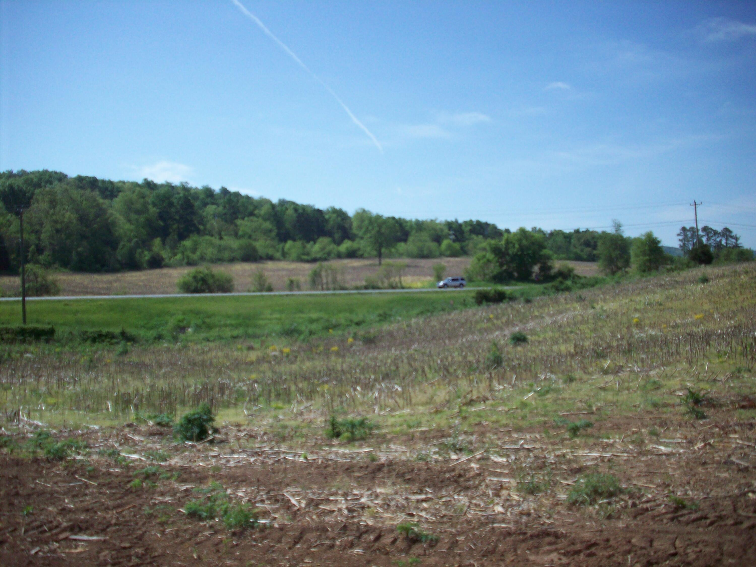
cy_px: 284
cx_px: 378
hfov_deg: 50.1
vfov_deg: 38.7
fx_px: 808
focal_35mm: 37
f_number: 5.6
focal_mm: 6.2
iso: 80
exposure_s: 1/580
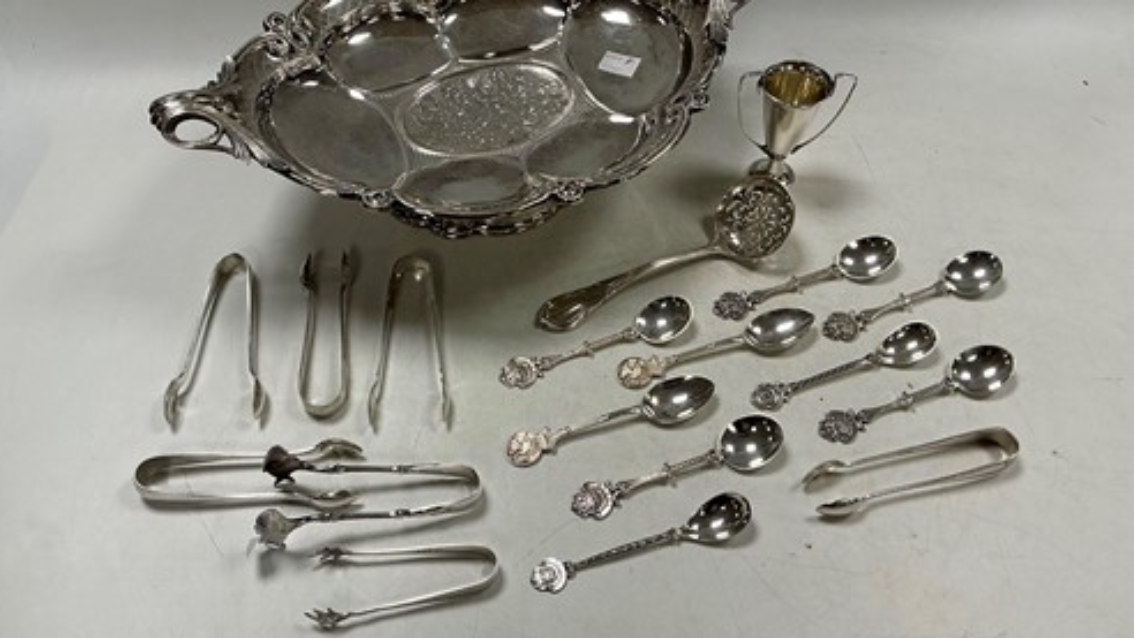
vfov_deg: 37.8
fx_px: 932
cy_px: 284
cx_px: 560
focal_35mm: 31
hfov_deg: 62.6
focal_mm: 3
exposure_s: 1/122
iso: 50
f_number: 1.8
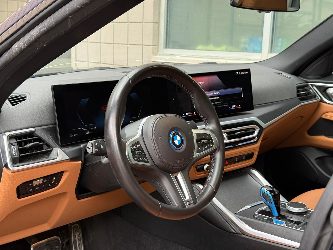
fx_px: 462
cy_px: 125
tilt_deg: -10.7
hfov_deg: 39.7
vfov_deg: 30.3
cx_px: 166
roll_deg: -1.7
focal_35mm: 48
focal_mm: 6.76
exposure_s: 1/99
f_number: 1.78
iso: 100
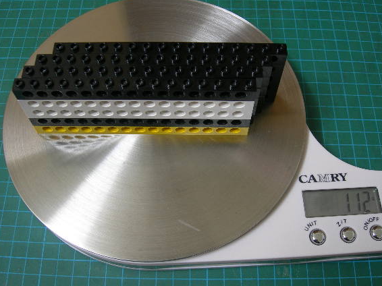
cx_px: 198
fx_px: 474
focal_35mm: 43
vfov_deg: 33.6
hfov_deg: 43.9
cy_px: 134
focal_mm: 7.8
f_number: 2.8
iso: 50
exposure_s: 1/5.8
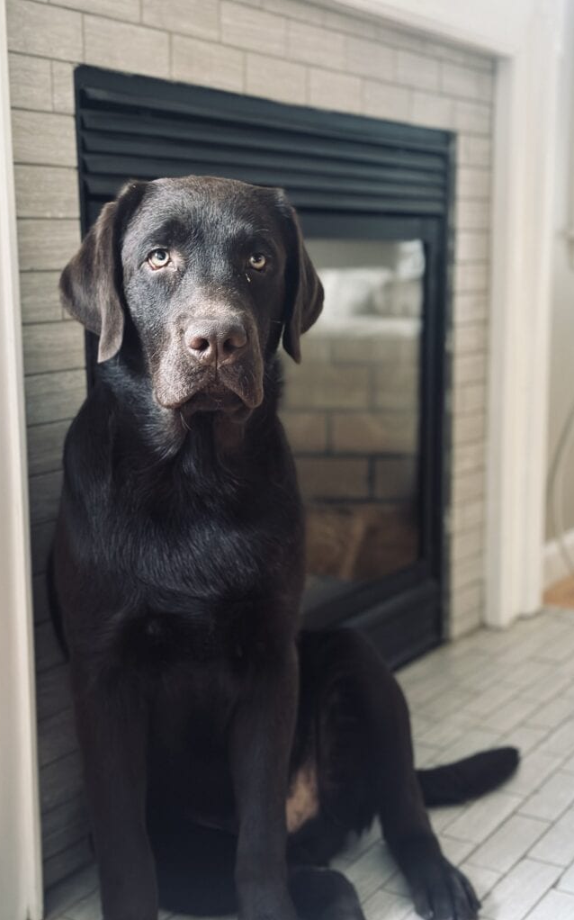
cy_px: 460
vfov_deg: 39.6
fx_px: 1278
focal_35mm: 51
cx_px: 282
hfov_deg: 25.3
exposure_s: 1/40
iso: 640
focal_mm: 6.86
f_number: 1.78
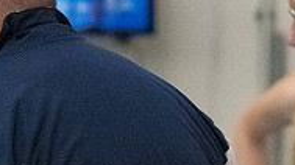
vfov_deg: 1.6
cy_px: 126
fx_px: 5831
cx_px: -83
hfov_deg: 2.9
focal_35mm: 746
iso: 10000
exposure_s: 1/1250
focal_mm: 155
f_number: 5
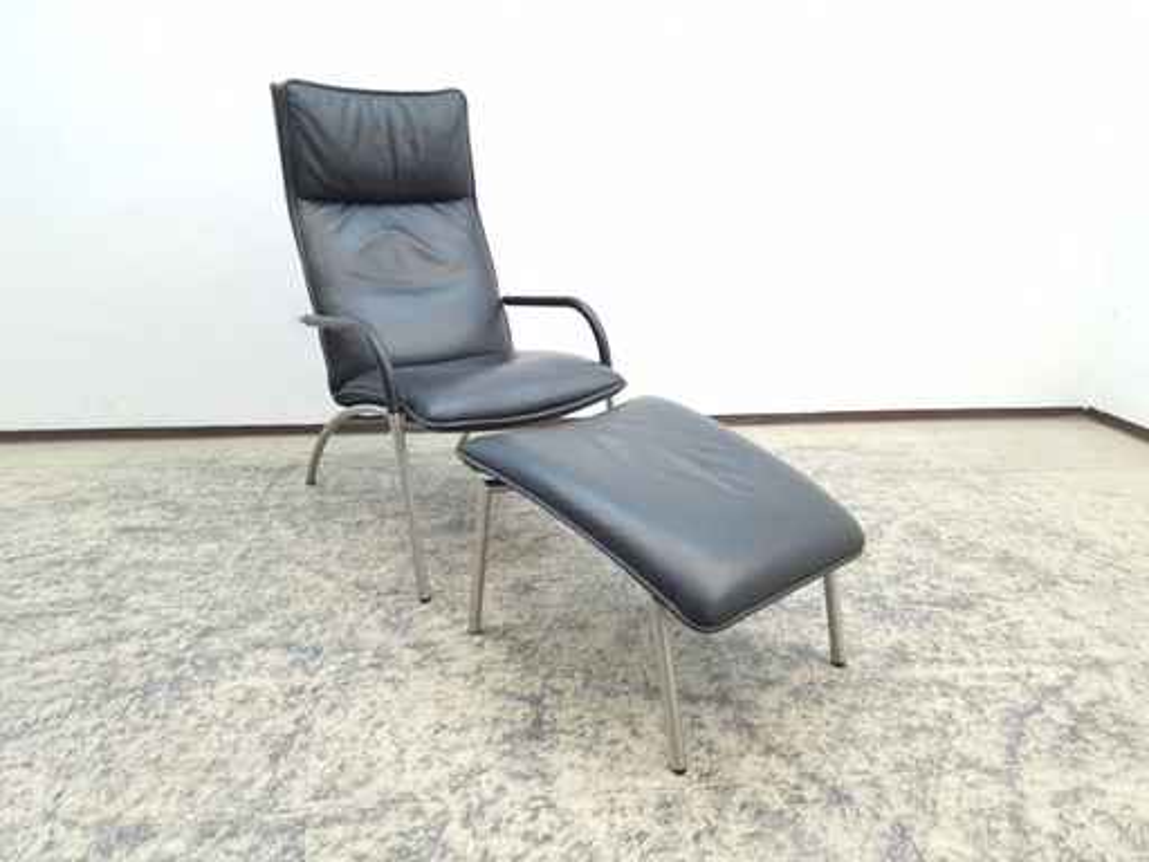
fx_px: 763
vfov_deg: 58.9
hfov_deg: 73.9
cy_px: 431
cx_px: 574
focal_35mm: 23
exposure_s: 1/20
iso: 50
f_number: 1.8
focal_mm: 6.4
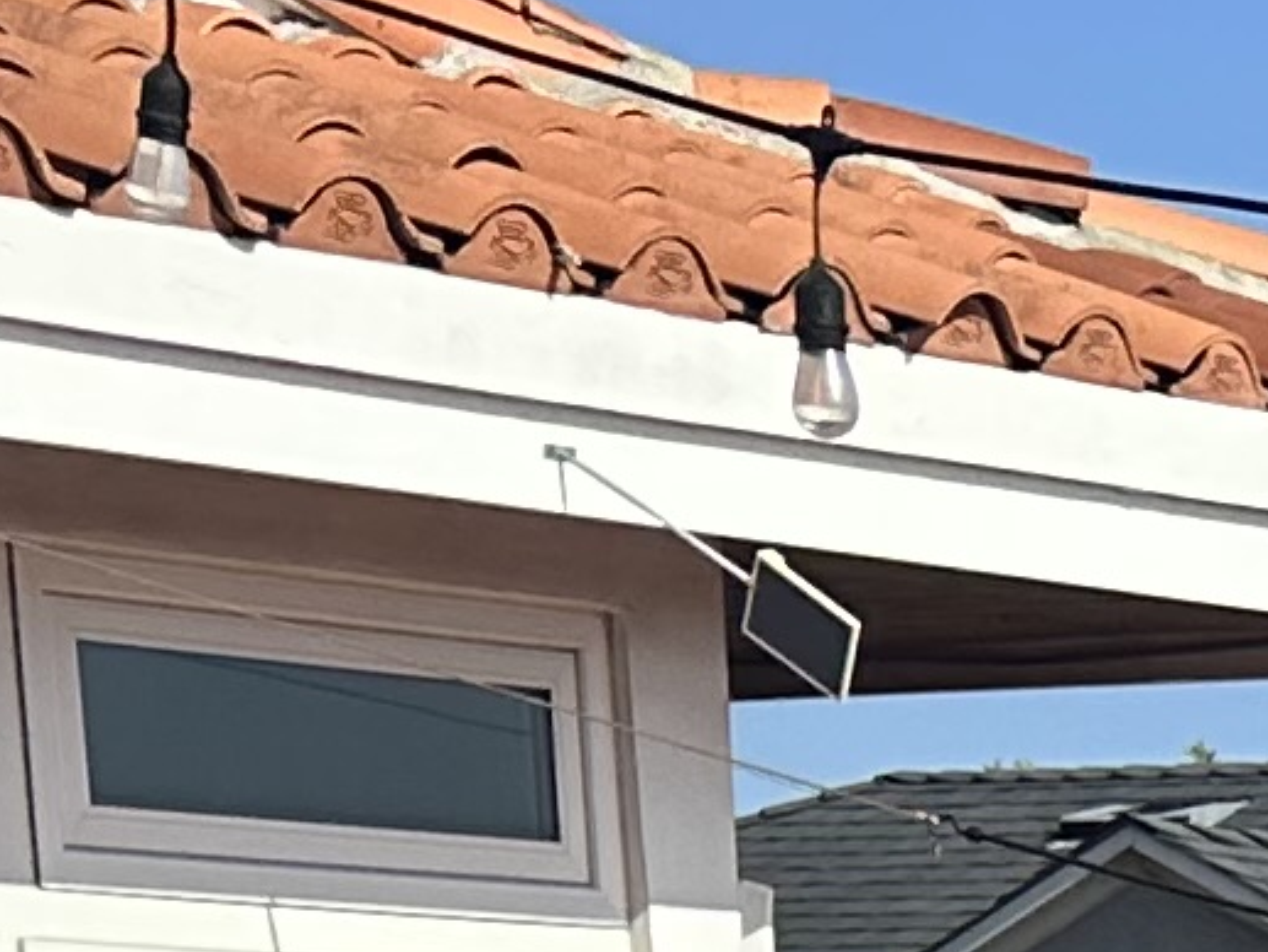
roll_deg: -0.9
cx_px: 2261
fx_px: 6851
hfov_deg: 10.0
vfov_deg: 6.6
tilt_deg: -16.7
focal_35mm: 187
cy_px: 3514
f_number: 1.78
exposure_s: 1/3717
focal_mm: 6.86
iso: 80
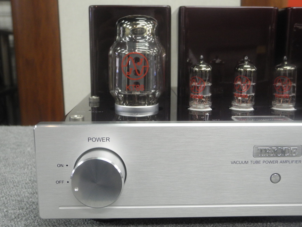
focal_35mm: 42
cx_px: 157
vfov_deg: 34.3
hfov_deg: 44.8
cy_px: 113
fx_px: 366
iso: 400
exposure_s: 1/33.2
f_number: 3.2
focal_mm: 8.1
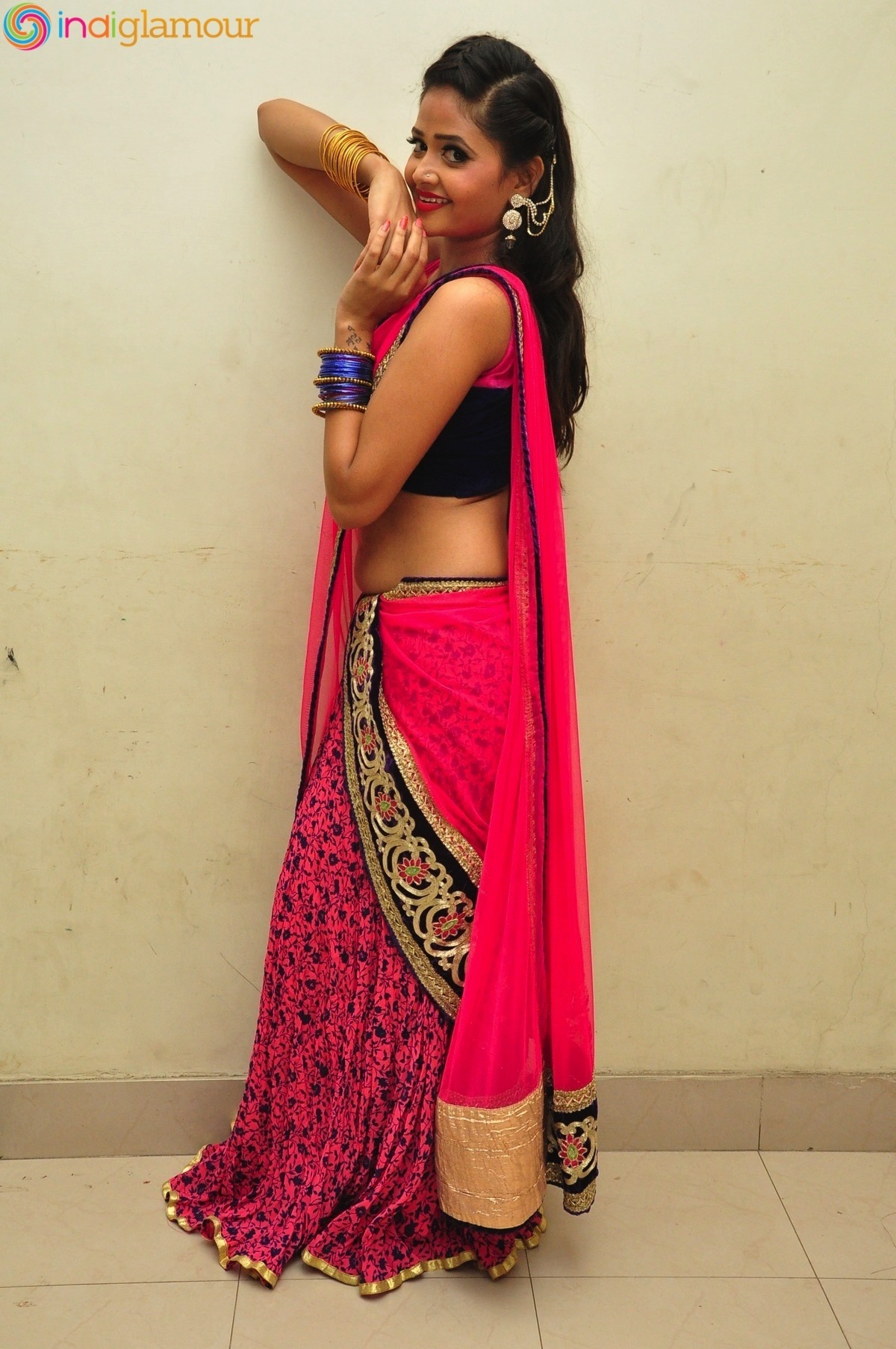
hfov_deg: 29.8
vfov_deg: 43.7
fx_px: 1684
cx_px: 448
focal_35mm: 45
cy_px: 674
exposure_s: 1/125
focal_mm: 30
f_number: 7.1
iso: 1600
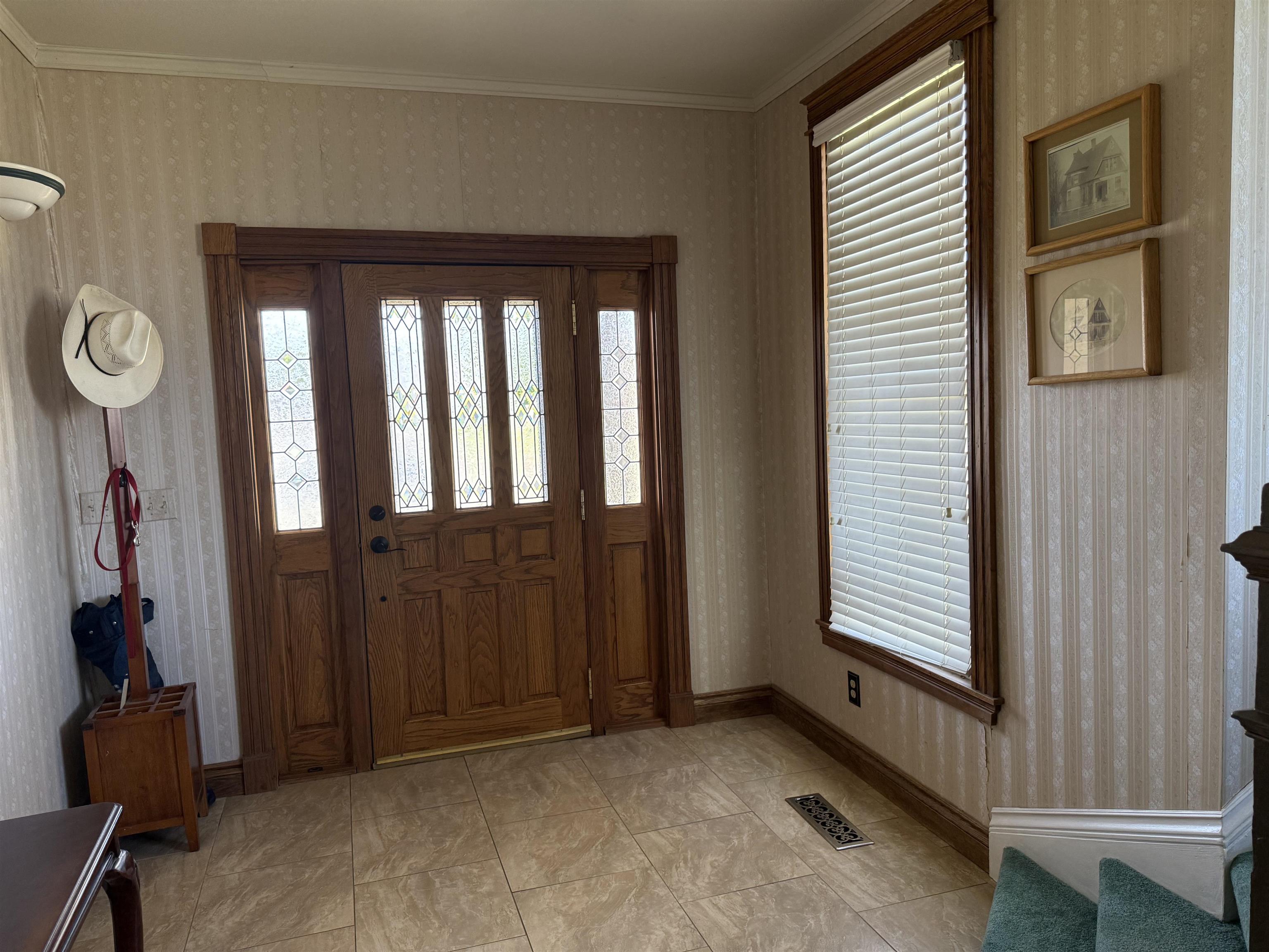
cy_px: 476
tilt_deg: -3.9
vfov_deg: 56.8
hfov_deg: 71.6
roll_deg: +1.5
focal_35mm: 24
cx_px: 634
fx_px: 880
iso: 200
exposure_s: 1/94
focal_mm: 6.76
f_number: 1.78
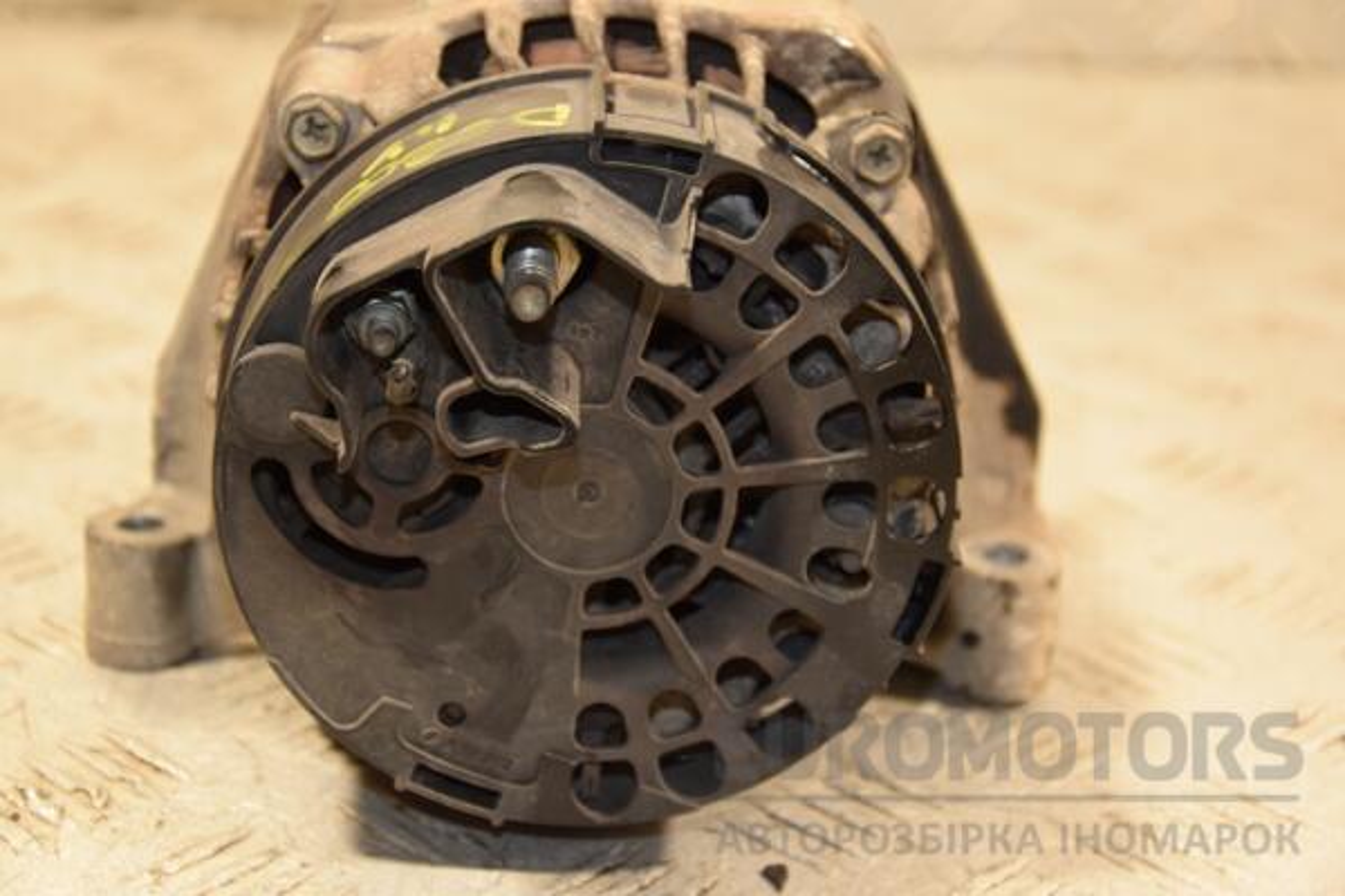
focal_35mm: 93
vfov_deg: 14.7
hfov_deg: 21.9
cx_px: 672
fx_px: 3474
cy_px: 448
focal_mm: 62
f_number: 5.3
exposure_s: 1/80
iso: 800
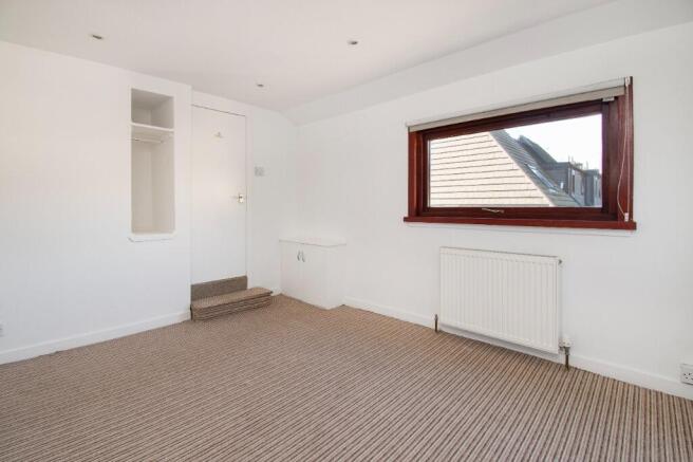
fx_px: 289
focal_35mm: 15
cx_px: 346
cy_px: 231
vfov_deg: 77.3
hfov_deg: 100.4
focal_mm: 10
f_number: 9
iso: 320
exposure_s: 1/13
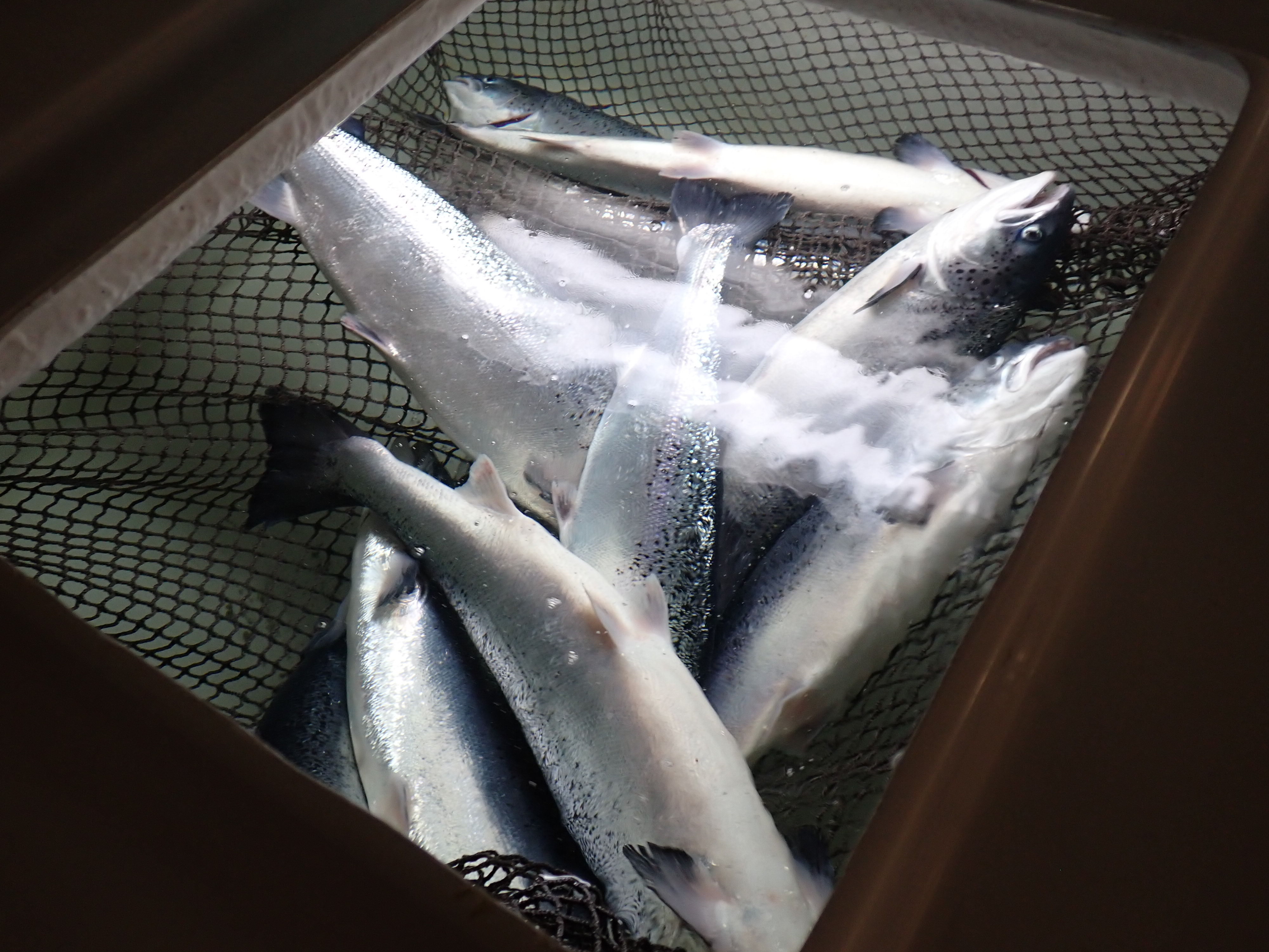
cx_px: 634
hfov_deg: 60.0
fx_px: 1100
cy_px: 476
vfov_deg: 46.8
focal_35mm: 30
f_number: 2.3
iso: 200
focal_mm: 5.4
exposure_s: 1/60
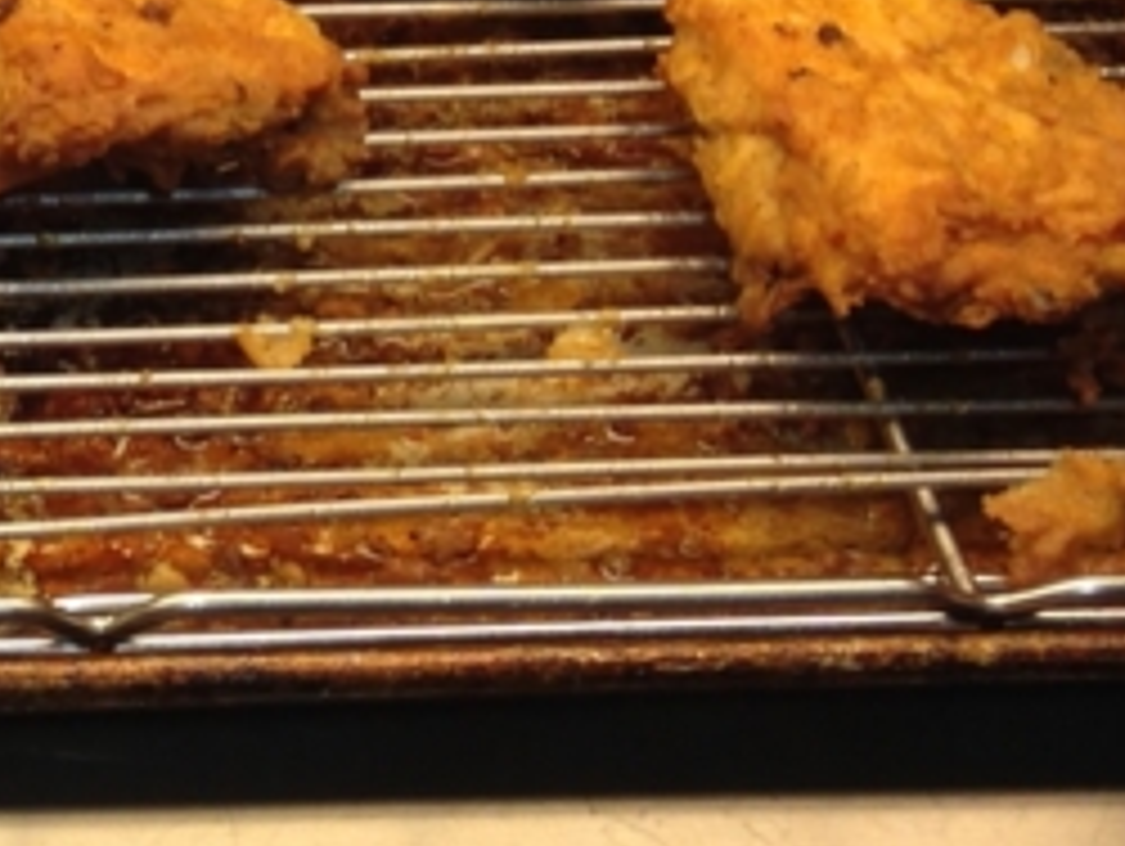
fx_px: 4392
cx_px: -549
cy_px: -117
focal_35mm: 135
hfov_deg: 13.7
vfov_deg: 10.8
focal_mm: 4.12
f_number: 2.4
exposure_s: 1/60
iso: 50
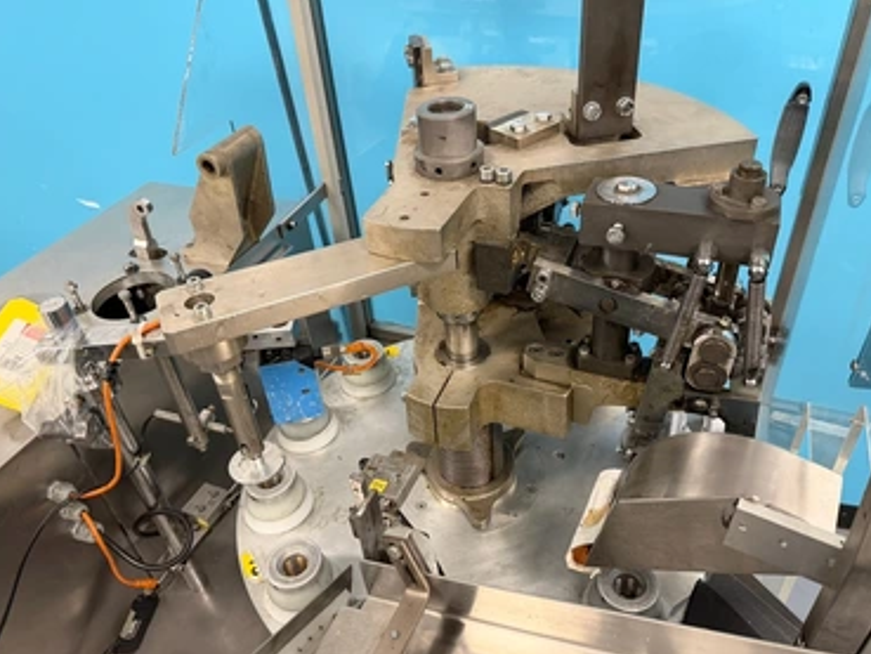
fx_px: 654
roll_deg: +5.5
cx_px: 441
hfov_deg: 67.3
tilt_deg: -35.7
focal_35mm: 26
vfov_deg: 53.1
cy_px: 333
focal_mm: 6.76
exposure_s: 1/60
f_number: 1.78
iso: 320
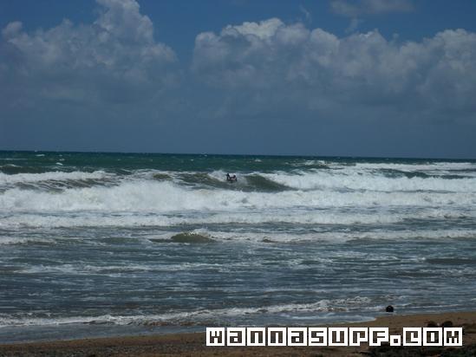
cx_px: 238
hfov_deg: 18.7
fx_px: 1444
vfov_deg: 14.1
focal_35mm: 105
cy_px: 178
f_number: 8.7
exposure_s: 1/640
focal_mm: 18.8
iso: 64
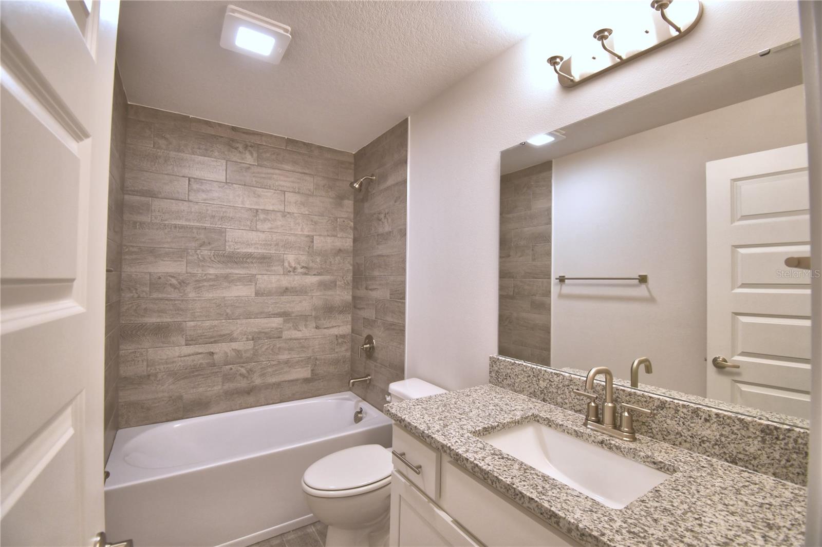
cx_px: 411
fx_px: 342
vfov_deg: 77.3
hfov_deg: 100.4
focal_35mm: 15
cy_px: 274
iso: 400
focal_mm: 10
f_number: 4.5
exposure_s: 1/50
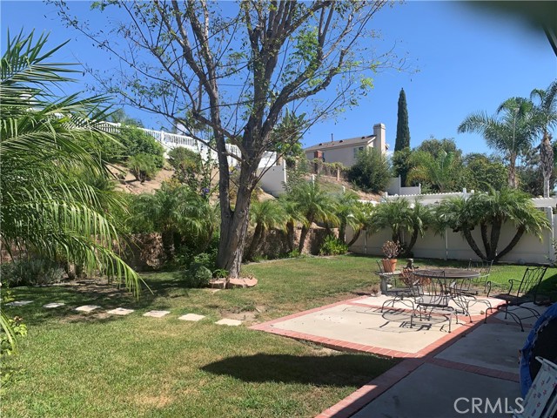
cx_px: 278
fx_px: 418
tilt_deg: +1.8
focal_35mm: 26
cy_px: 209
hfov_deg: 67.3
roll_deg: +1.1
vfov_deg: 53.1
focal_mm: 4.25
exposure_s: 1/1427
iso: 25
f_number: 1.8
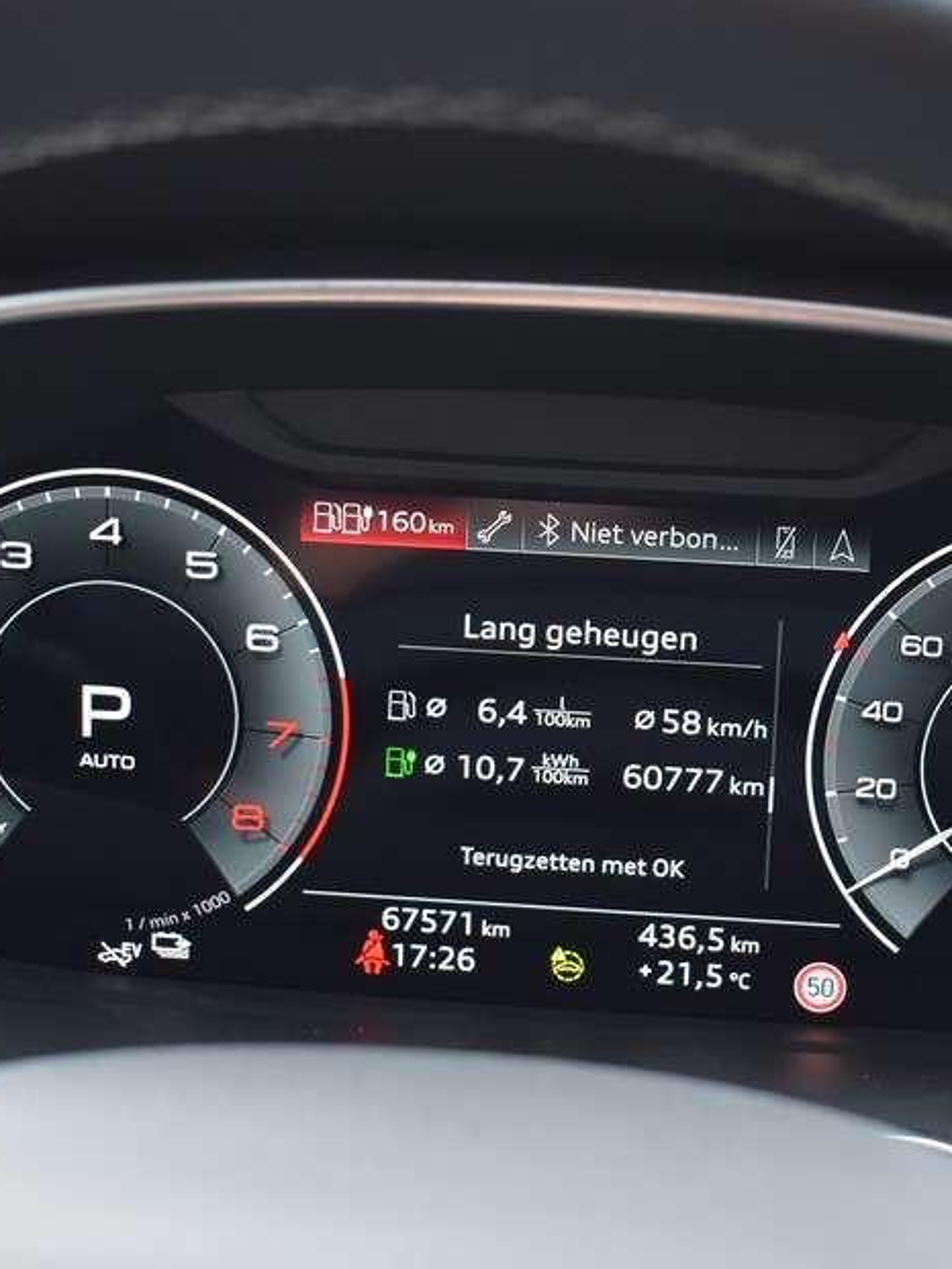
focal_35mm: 74
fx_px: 2705
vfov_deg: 26.4
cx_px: 594
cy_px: 660
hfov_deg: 19.9
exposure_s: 1/60
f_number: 4.2
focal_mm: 31
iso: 400
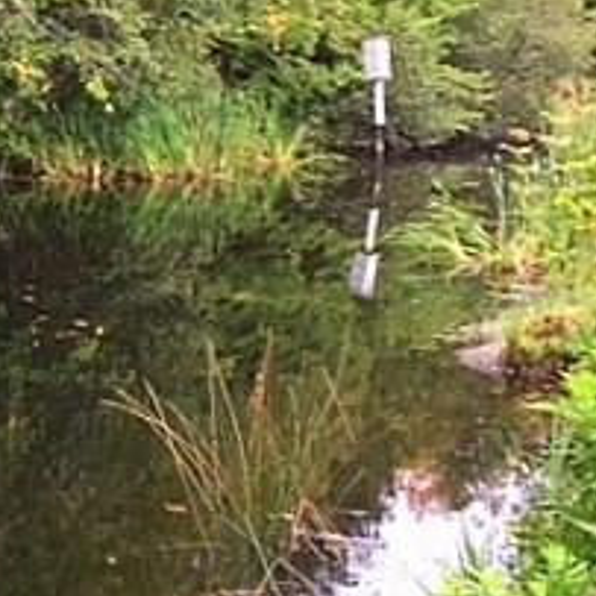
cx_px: 32
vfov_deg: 21.4
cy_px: 252
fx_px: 1578
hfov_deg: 20.8
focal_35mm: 81
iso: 25
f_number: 2.2
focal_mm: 4.15
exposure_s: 1/40
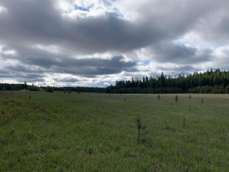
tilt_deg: +2.1
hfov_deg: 67.3
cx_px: 114
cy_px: 86
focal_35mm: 26
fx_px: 172
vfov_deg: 53.1
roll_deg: +0.0
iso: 25
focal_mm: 4.25
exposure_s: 1/3788
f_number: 1.8
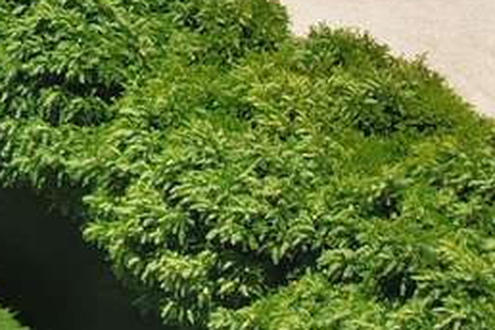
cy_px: -211
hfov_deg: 11.4
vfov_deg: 8.1
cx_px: -485
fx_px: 2255
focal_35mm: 164
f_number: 2.8
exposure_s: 1/3000
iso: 100
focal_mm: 8.38
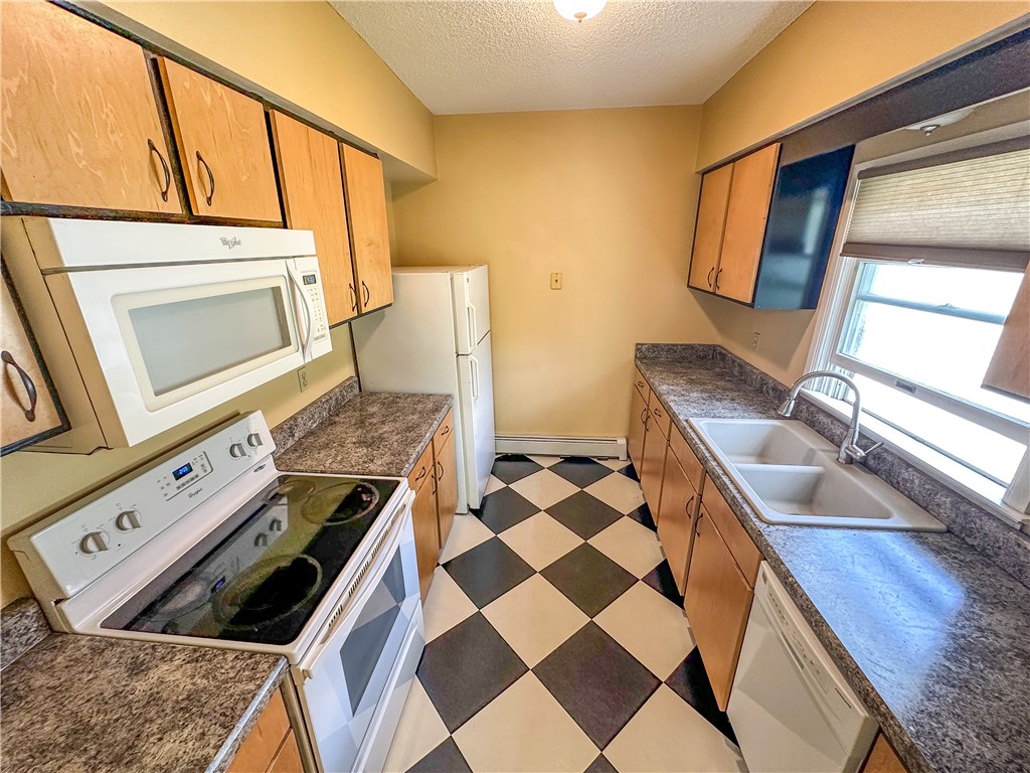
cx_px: 515
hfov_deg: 102.1
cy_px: 386
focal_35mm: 14
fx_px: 417
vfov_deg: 85.7
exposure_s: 1/60
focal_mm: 2.22
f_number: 2.2
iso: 200
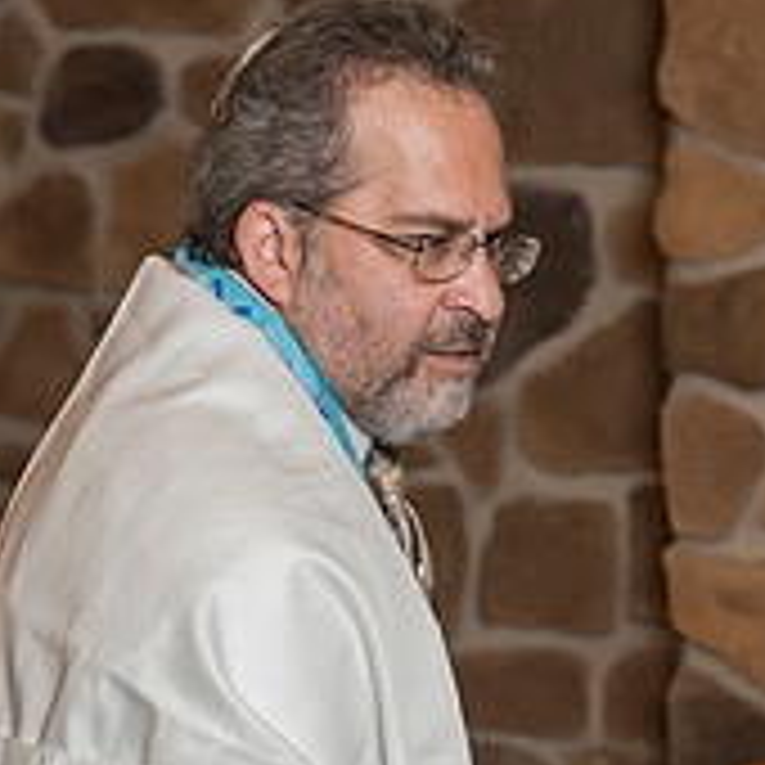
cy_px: 745
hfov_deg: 11.7
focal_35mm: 145
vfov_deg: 11.9
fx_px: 3625
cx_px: 1012
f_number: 4
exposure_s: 1/125
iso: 800
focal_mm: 50
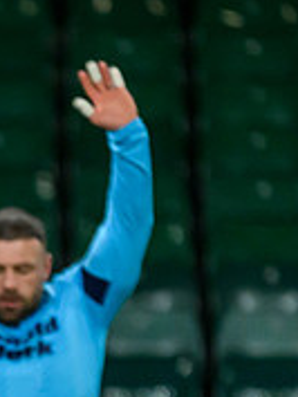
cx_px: -309
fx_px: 26861
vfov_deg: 0.8
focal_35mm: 2343
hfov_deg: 0.6
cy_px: 519
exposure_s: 1/2000
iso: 5000
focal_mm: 560
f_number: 4
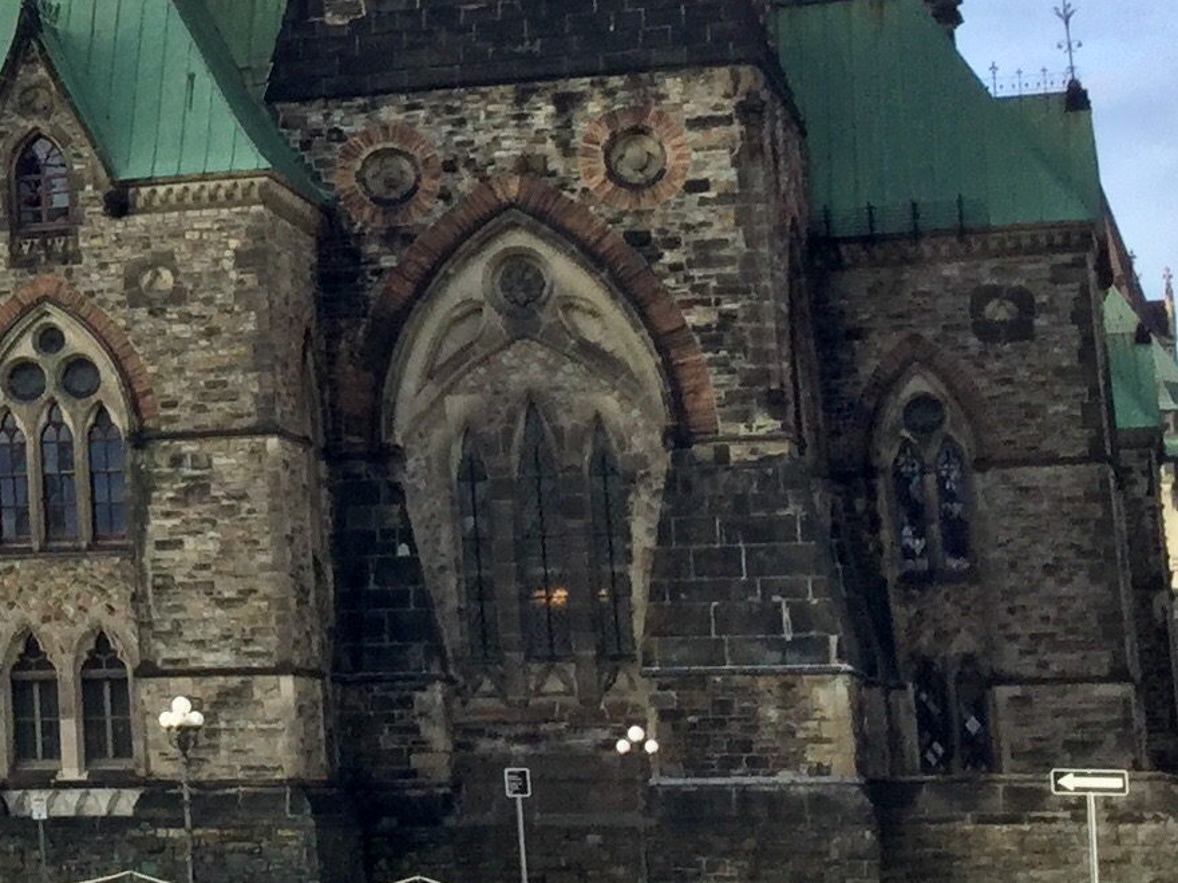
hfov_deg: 15.7
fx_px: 3914
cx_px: -588
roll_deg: +0.4
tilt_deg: +10.9
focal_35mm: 115
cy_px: -13
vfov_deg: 12.7
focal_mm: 3.3
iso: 25
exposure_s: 1/696
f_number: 2.4
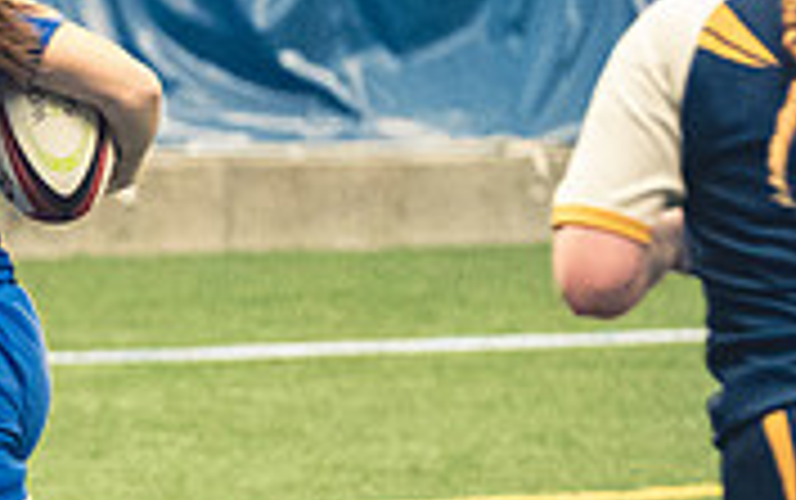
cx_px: -369
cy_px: 536
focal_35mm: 510
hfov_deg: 4.1
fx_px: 11074
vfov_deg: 2.6
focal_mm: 102
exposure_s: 1/500
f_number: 2.8
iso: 12800
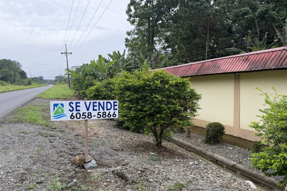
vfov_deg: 49.3
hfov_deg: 69.4
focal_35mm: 26
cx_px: 140
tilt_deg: -8.2
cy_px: 111
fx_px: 207
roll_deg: +2.6
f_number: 1.78
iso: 100
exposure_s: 1/612
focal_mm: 6.76
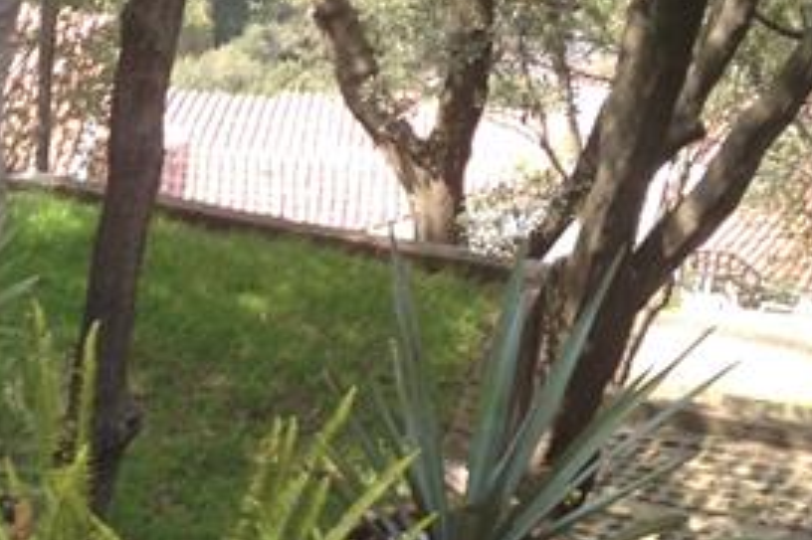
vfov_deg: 14.0
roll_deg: -2.3
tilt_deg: -27.9
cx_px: 134
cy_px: 456
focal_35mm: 97
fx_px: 2186
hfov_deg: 20.7
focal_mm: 4.12
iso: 50
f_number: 2.4
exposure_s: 1/234
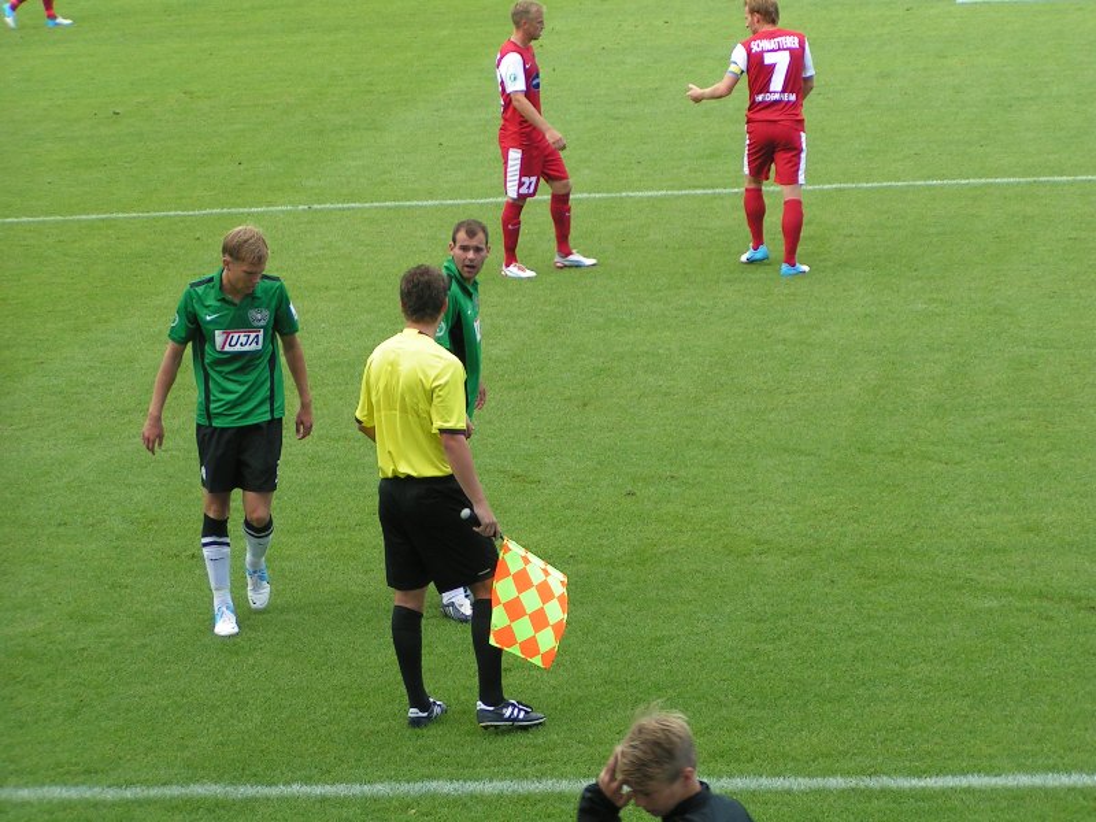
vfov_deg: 11.3
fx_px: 4148
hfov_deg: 15.1
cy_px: 411
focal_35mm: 131
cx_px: 548
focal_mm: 20
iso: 50
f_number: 3.5
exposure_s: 1/200
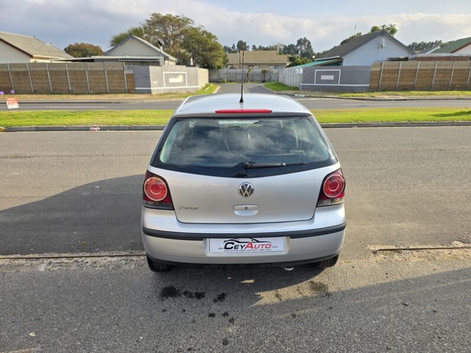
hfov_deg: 73.9
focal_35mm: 23
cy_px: 176
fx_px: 313
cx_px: 236
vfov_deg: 58.9
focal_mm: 6.3
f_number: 1.7
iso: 12
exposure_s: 1/452
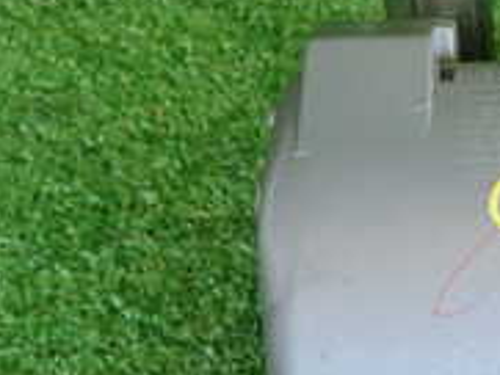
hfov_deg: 21.4
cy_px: 273
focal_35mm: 83
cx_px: 641
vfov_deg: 17.7
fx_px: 1200
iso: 200
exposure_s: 1/50
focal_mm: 4.5
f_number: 2
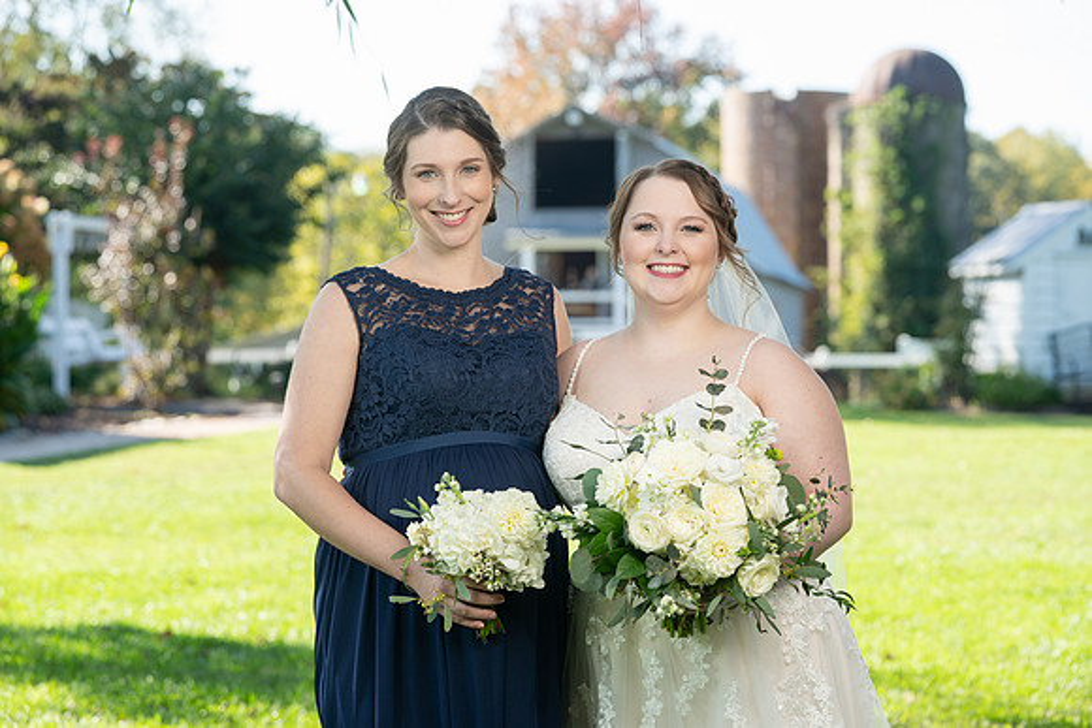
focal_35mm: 113
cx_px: 567
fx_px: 3427
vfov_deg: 12.1
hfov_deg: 18.1
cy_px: 378
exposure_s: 1/200
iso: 200
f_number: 5.6
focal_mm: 108
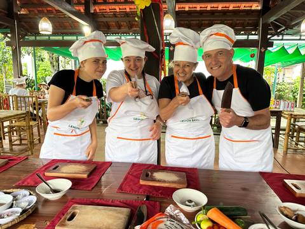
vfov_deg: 56.8
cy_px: 114
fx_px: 211
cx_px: 152
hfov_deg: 71.6
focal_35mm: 24
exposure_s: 1/60
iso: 250
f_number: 1.78
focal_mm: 6.86
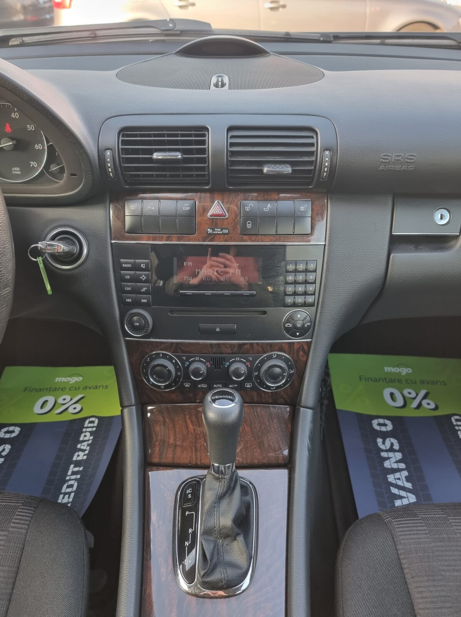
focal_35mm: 24
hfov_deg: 56.7
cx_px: 230
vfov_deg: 71.6
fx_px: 427
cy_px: 308
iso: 100
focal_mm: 6.7
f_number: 1.8
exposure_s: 1/100
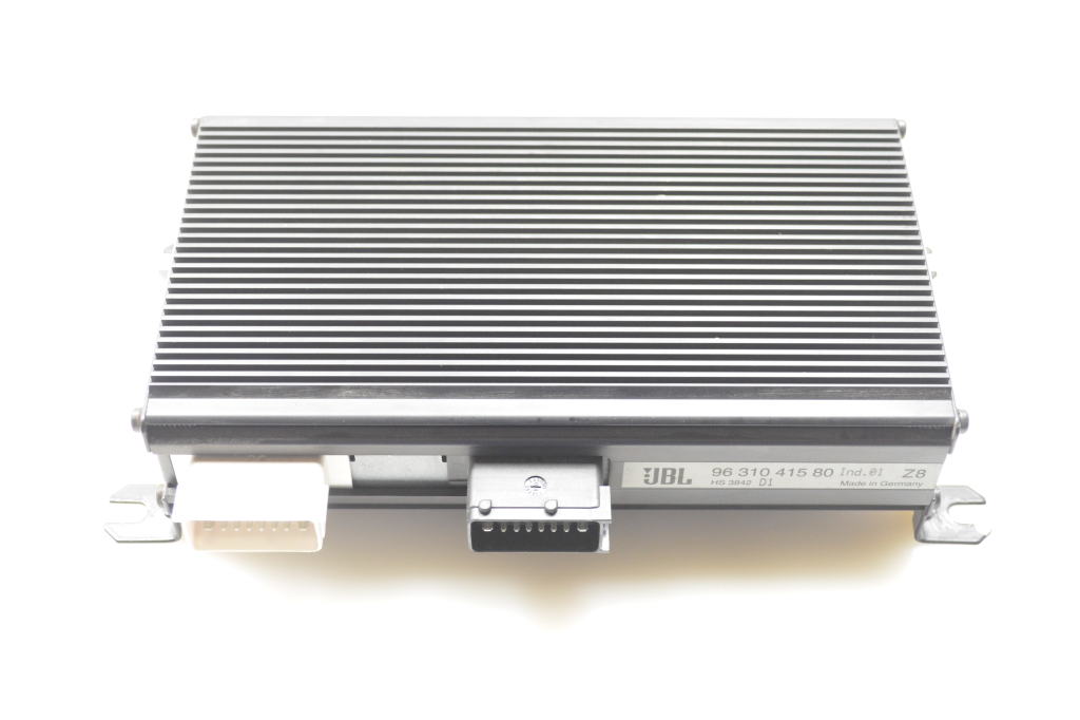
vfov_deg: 25.7
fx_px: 1574
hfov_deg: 37.9
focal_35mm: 52
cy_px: 360
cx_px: 540
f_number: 5
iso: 2500
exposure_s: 1/60
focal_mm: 35
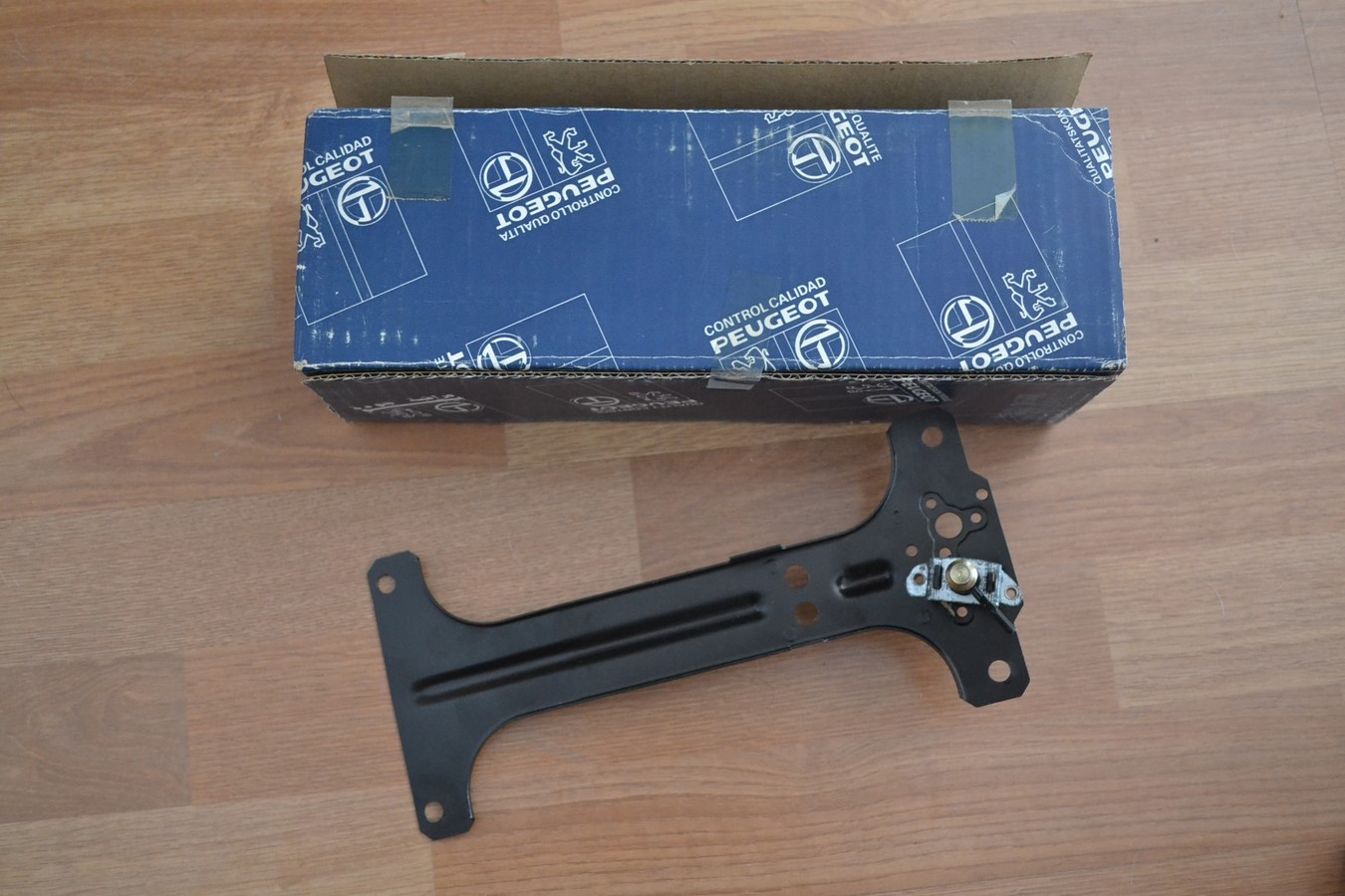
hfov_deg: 49.6
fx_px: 1457
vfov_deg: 34.2
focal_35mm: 39
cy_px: 448
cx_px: 672
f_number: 4.2
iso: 2200
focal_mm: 26
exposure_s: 1/60
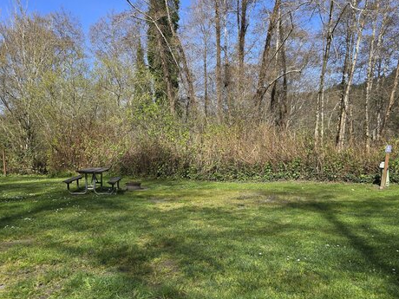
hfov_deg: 56.8
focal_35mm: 32
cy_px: 203
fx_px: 369
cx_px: 189
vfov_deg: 43.5
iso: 12
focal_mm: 6.3
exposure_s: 1/598
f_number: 1.7
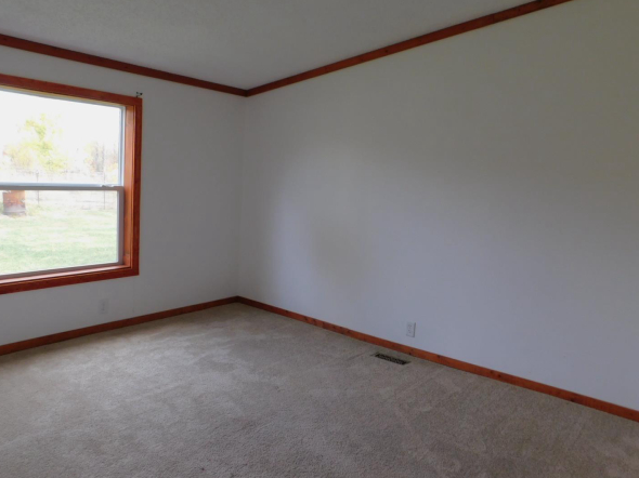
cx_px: 321
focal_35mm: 26
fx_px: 480
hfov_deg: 67.3
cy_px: 224
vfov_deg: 53.0
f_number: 3
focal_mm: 4
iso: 125
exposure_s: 1/50
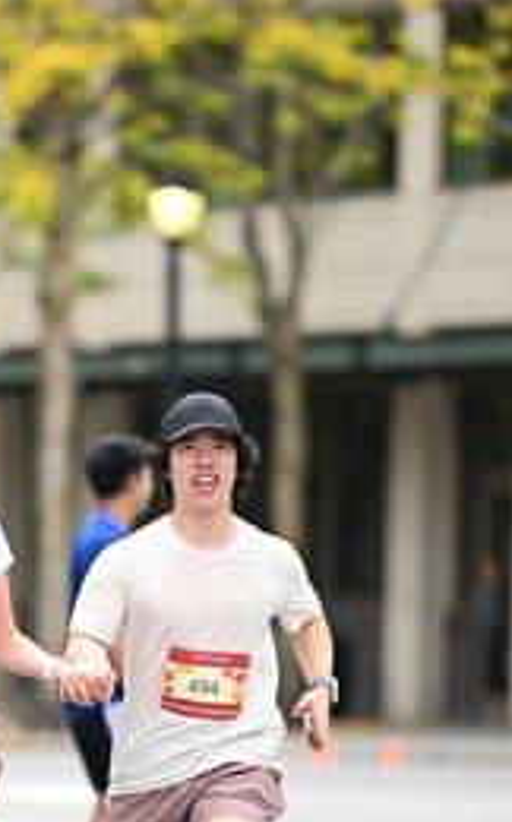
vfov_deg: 4.9
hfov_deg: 3.0
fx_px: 9666
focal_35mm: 432
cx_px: 84
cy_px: 585
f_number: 2.8
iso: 640
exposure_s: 1/1600
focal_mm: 200
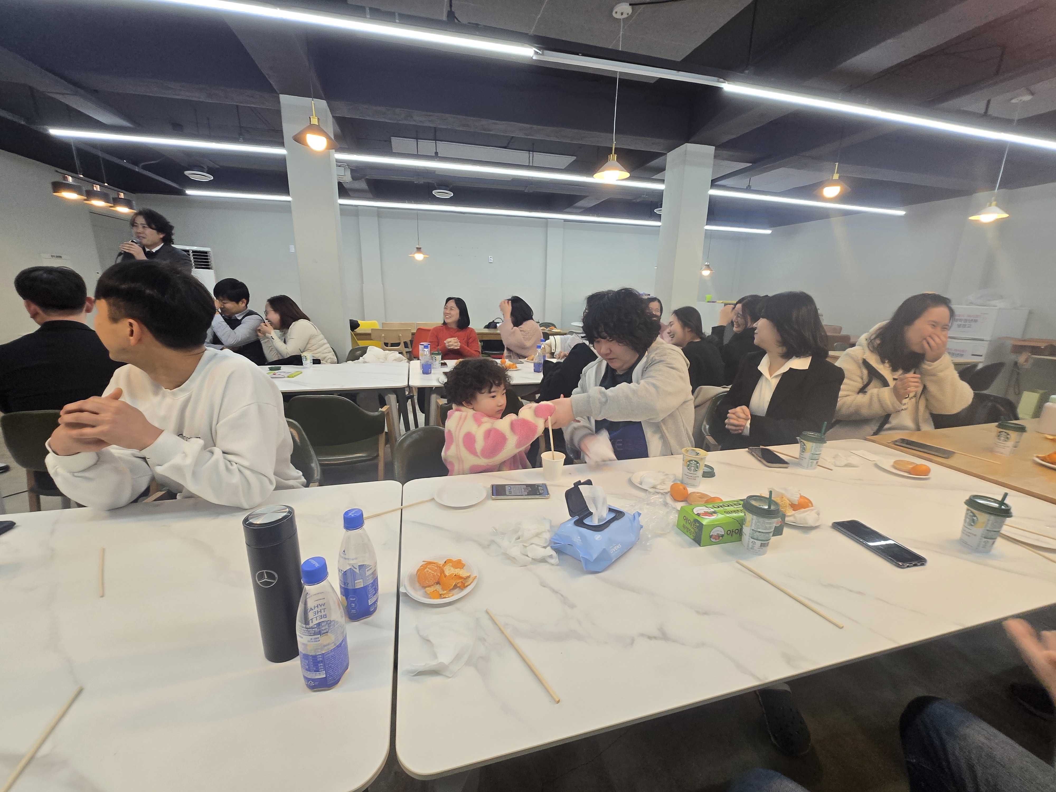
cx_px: 528
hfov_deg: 106.2
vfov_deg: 89.9
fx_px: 397
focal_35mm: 13
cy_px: 396
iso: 80
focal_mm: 1.7
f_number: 2.2
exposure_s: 1/60
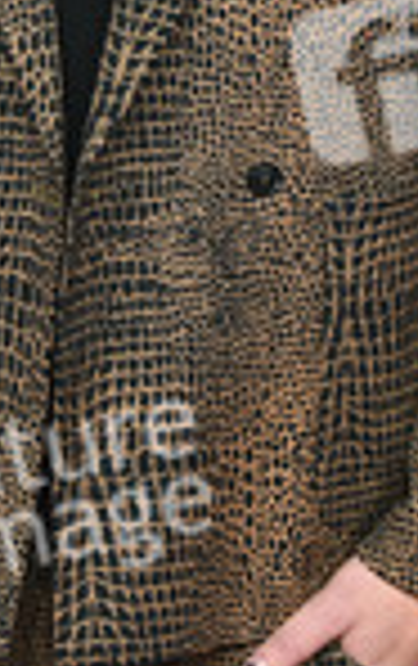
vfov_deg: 10.0
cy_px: -166
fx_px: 3740
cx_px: 112
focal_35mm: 206
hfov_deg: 6.4
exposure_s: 1/125
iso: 640
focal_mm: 75
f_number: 5.6
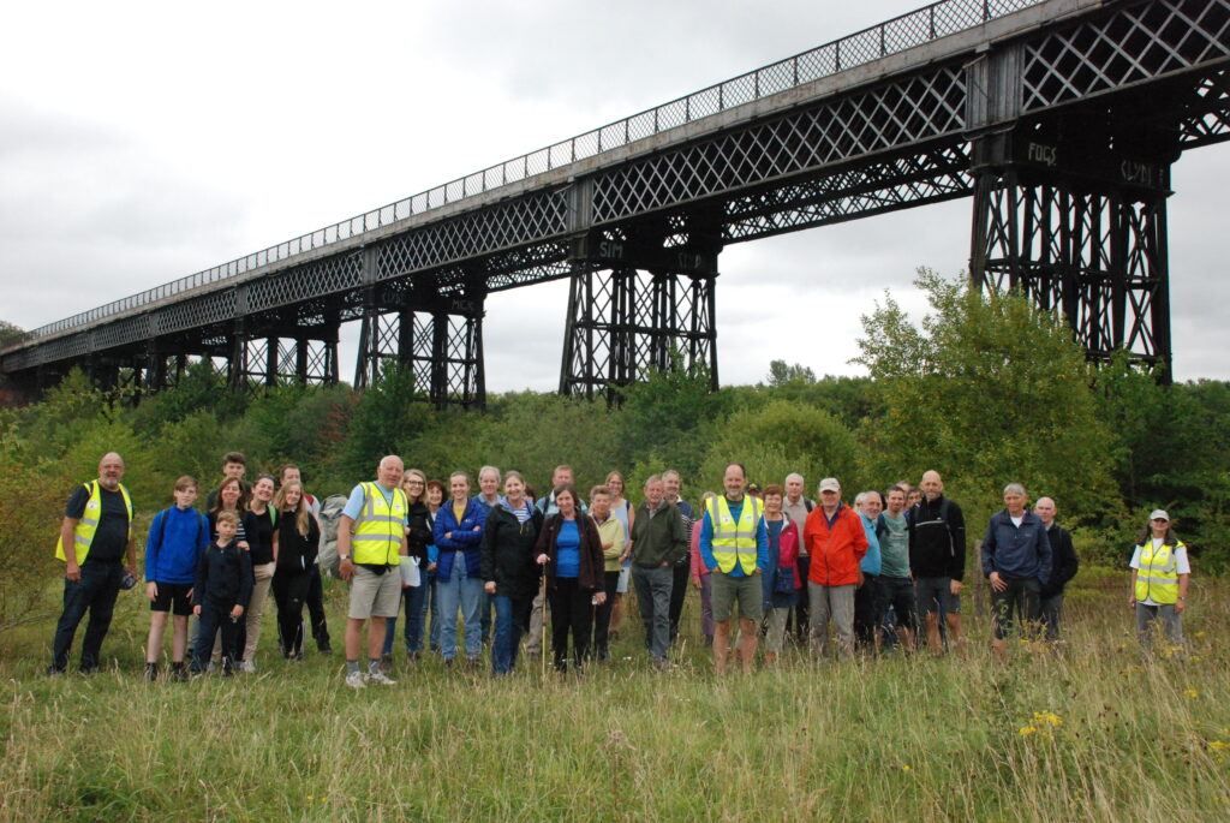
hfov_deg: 49.5
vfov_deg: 34.3
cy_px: 412
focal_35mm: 39
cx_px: 615
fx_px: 1334
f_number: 10
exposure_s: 1/400
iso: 1600
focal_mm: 26
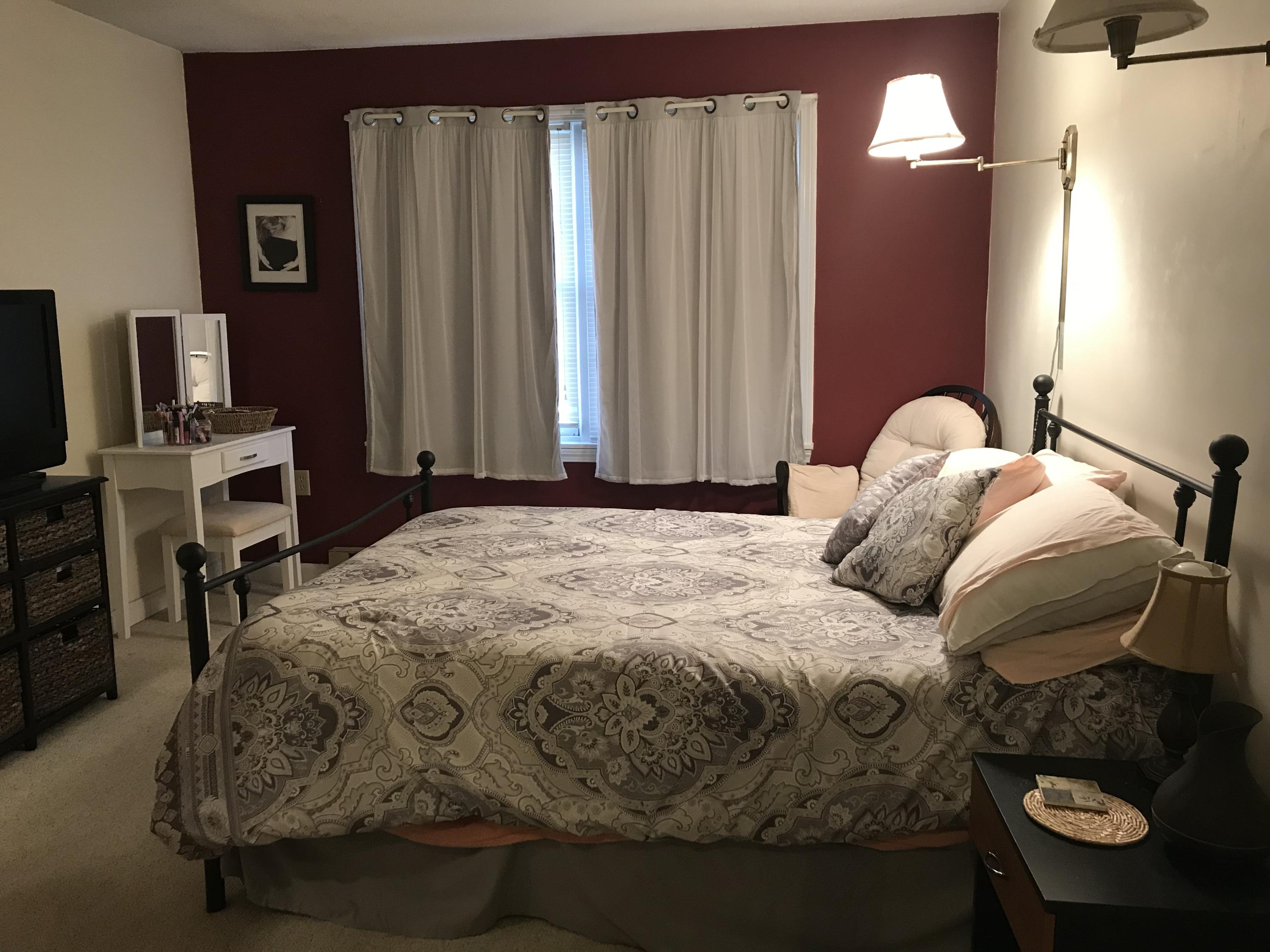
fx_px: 1027
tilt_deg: -7.7
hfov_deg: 63.4
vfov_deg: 49.7
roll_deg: +1.3
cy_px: 476
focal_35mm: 28
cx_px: 635
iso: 40
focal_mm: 3.99
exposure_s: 1/15
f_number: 1.8
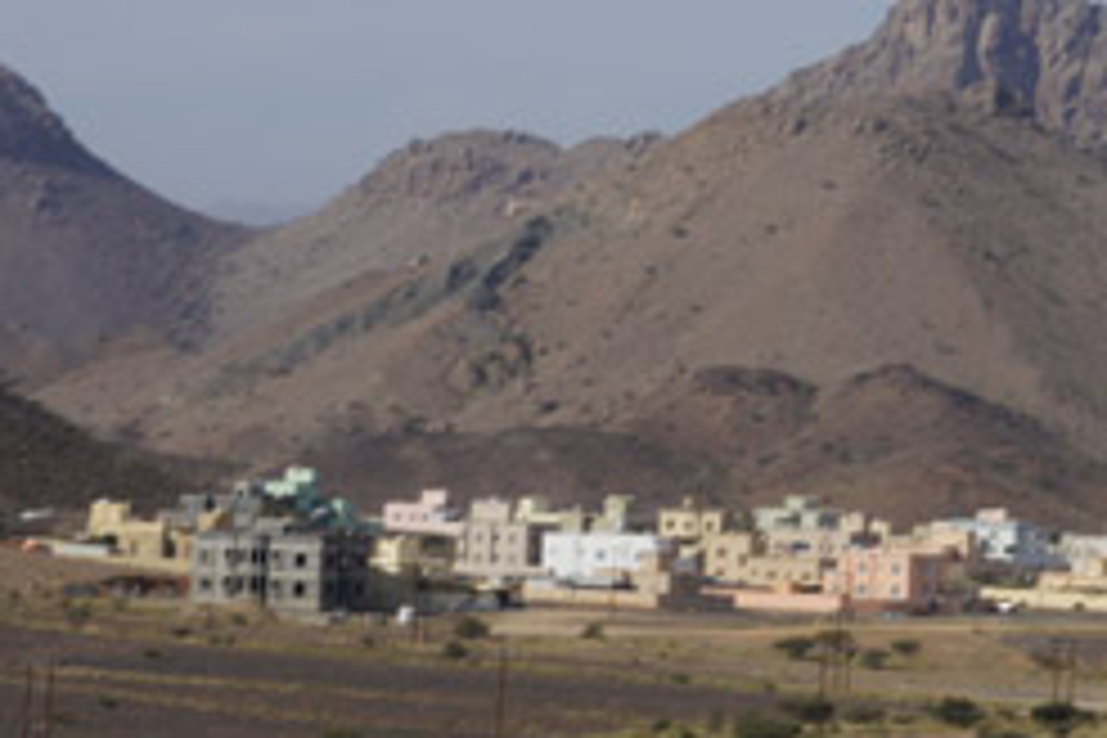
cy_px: 418
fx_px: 5996
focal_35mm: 195
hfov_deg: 10.5
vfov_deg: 7.0
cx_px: 1071
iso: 200
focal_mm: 50
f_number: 11
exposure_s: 1/250
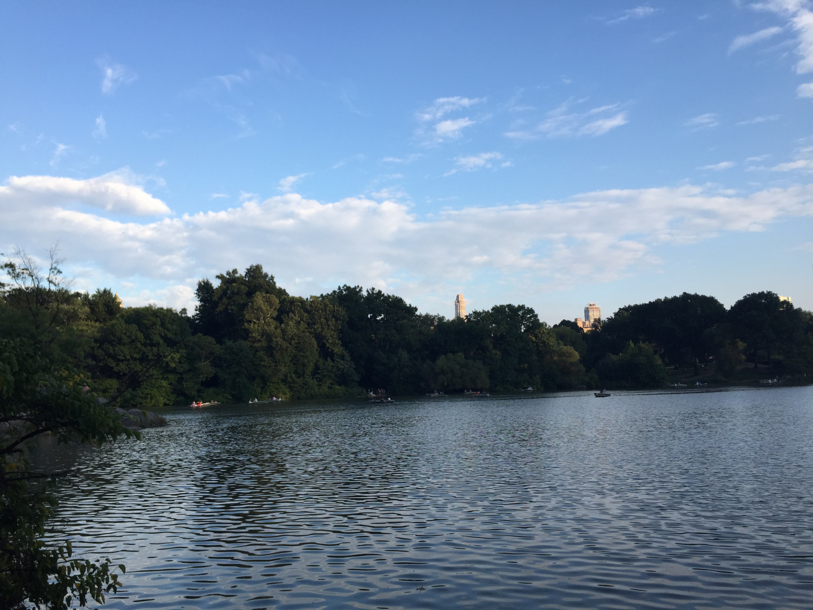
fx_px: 681
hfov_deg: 61.7
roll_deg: +1.1
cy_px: 305
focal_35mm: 29
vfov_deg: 48.2
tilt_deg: +5.9
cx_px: 406
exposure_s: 1/670
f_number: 2.2
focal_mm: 4.15
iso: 32
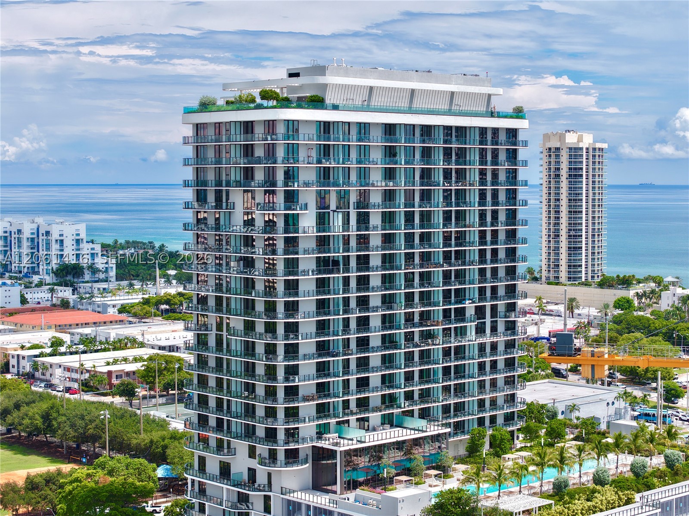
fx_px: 1393
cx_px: 344
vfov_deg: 21.0
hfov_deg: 27.8
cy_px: 258
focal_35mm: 70
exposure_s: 1/1000
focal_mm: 19.35
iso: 100
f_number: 2.8
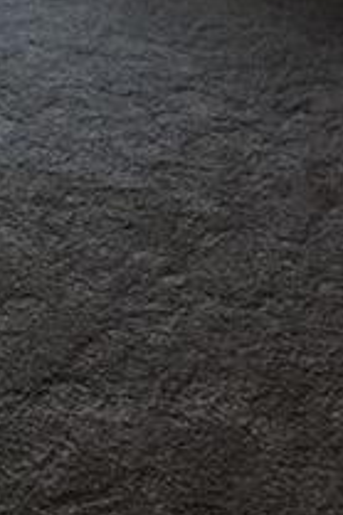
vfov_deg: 17.4
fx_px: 1589
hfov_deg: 11.5
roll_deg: +1.1
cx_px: -247
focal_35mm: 111
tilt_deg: -11.3
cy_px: -143
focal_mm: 4.15
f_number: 2.2
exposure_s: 1/15
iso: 160
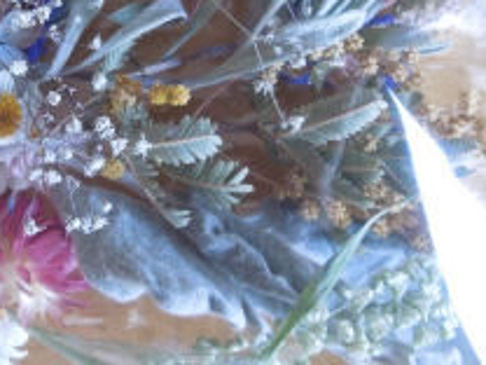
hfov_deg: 31.3
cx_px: 89
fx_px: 842
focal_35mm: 60
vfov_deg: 23.6
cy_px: 16
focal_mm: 4.5
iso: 400
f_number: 3.3
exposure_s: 1/25
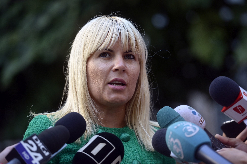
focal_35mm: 175
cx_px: 124
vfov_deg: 7.8
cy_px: 82
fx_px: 1200
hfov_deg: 11.8
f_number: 5
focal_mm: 175
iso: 800
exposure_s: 1/1000
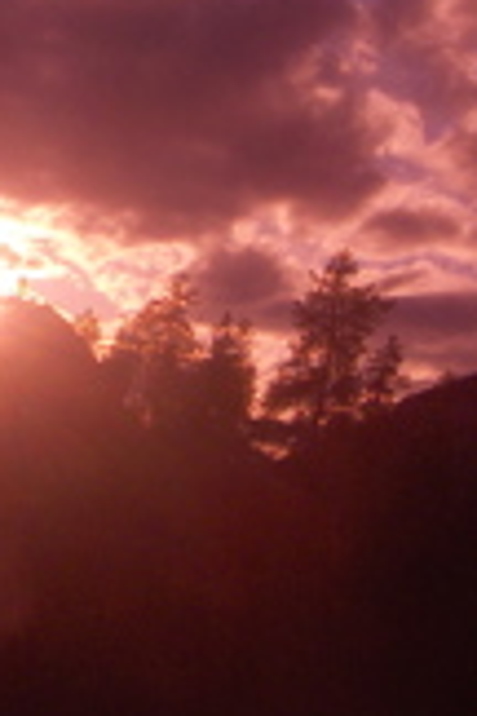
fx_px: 1749
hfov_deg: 15.0
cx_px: -80
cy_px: 212
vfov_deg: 23.0
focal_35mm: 88
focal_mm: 8
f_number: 4.8
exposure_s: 1/1538
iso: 400
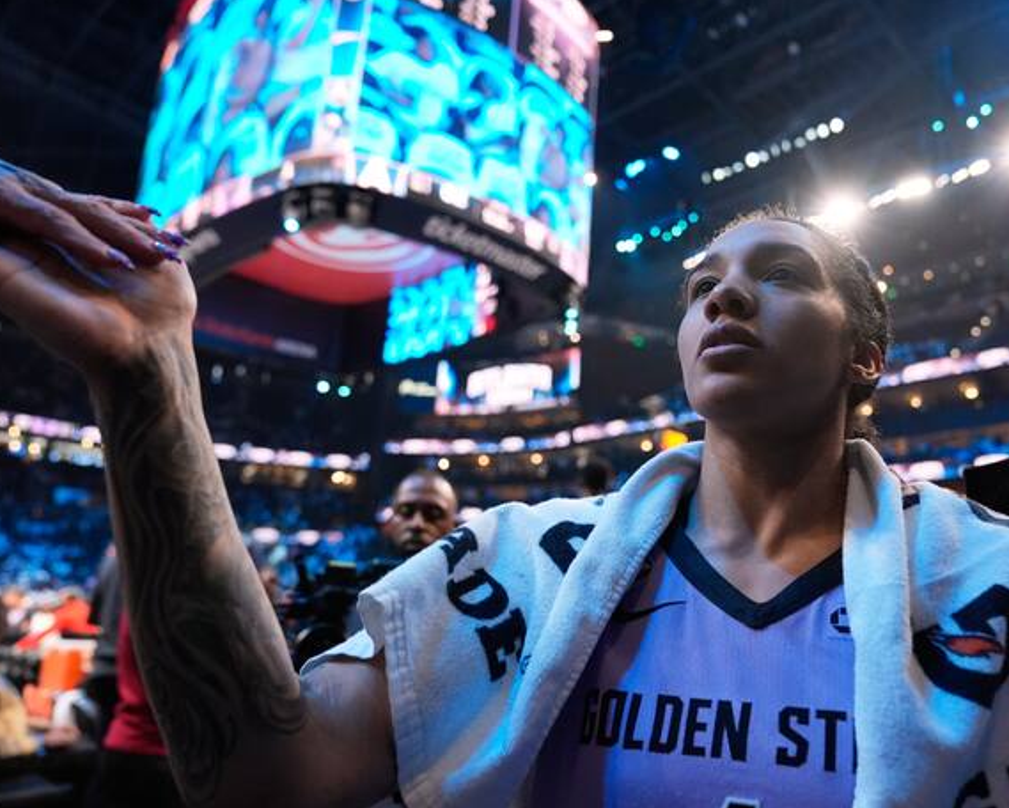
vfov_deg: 48.5
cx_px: 608
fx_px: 896
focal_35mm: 30
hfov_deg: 58.2
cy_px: 403
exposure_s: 1/1000
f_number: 3.2
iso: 4000
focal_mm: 26
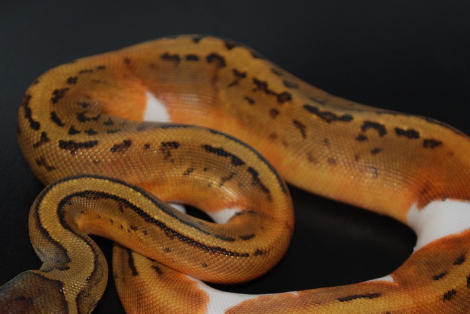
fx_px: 1591
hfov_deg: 16.8
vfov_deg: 11.3
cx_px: 261
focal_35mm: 122
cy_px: 227
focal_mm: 55
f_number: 5.6
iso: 200
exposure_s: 1/60
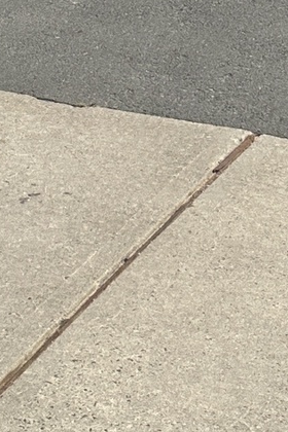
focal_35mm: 137
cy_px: -274
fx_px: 1644
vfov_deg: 13.8
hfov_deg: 9.7
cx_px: -143
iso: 80
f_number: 1.78
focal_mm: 6.86
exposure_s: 1/3058
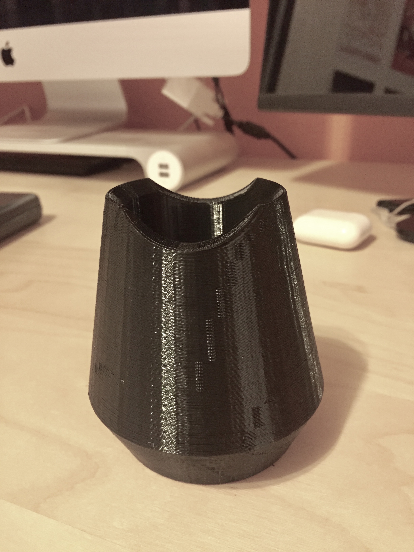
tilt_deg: -22.8
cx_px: 207
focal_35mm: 29
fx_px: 462
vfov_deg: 61.7
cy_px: 276
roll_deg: +1.7
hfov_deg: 48.2
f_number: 2.2
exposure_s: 1/15
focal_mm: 4.15
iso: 320
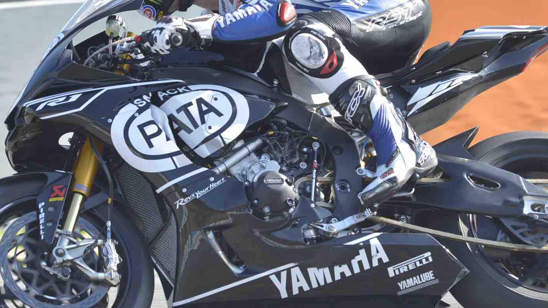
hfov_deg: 3.9
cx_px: 292
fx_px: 8034
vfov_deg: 2.2
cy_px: 102
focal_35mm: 553
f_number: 10
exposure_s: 1/1000
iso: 800
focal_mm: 300
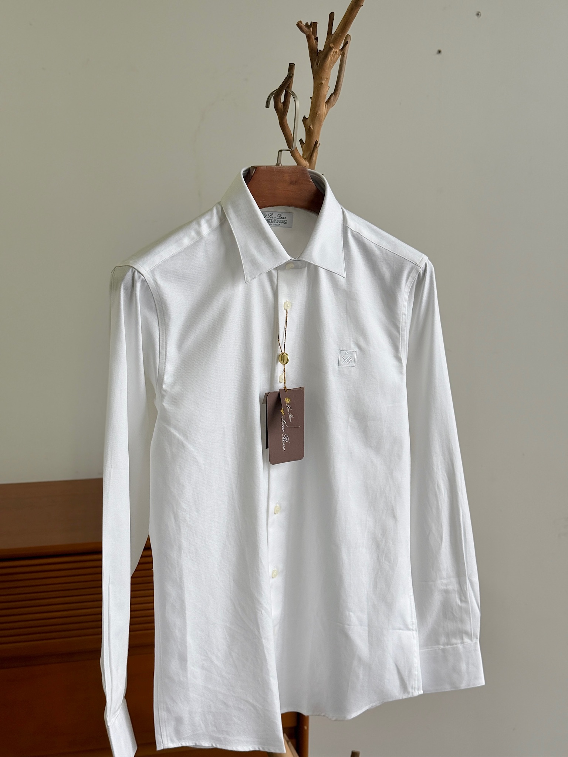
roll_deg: +0.1
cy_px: 378
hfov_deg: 30.3
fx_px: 1050
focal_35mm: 48
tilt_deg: -12.4
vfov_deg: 39.7
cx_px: 284
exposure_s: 1/182
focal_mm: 6.76
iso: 50
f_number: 1.78
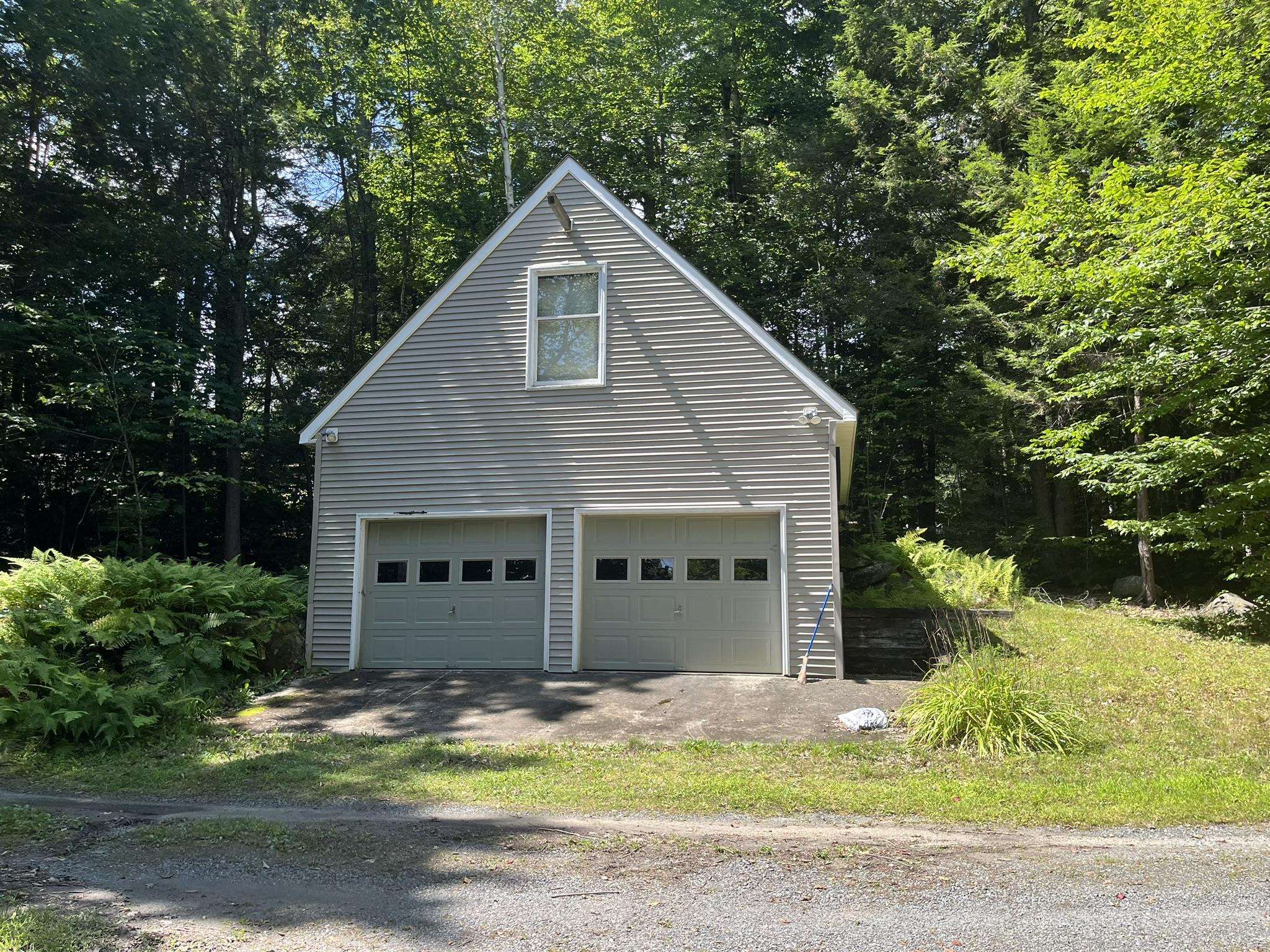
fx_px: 954
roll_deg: -0.3
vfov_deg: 53.1
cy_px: 476
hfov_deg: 67.3
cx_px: 635
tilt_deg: +13.2
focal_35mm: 26
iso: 50
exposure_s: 1/742
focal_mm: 5.1
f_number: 1.6
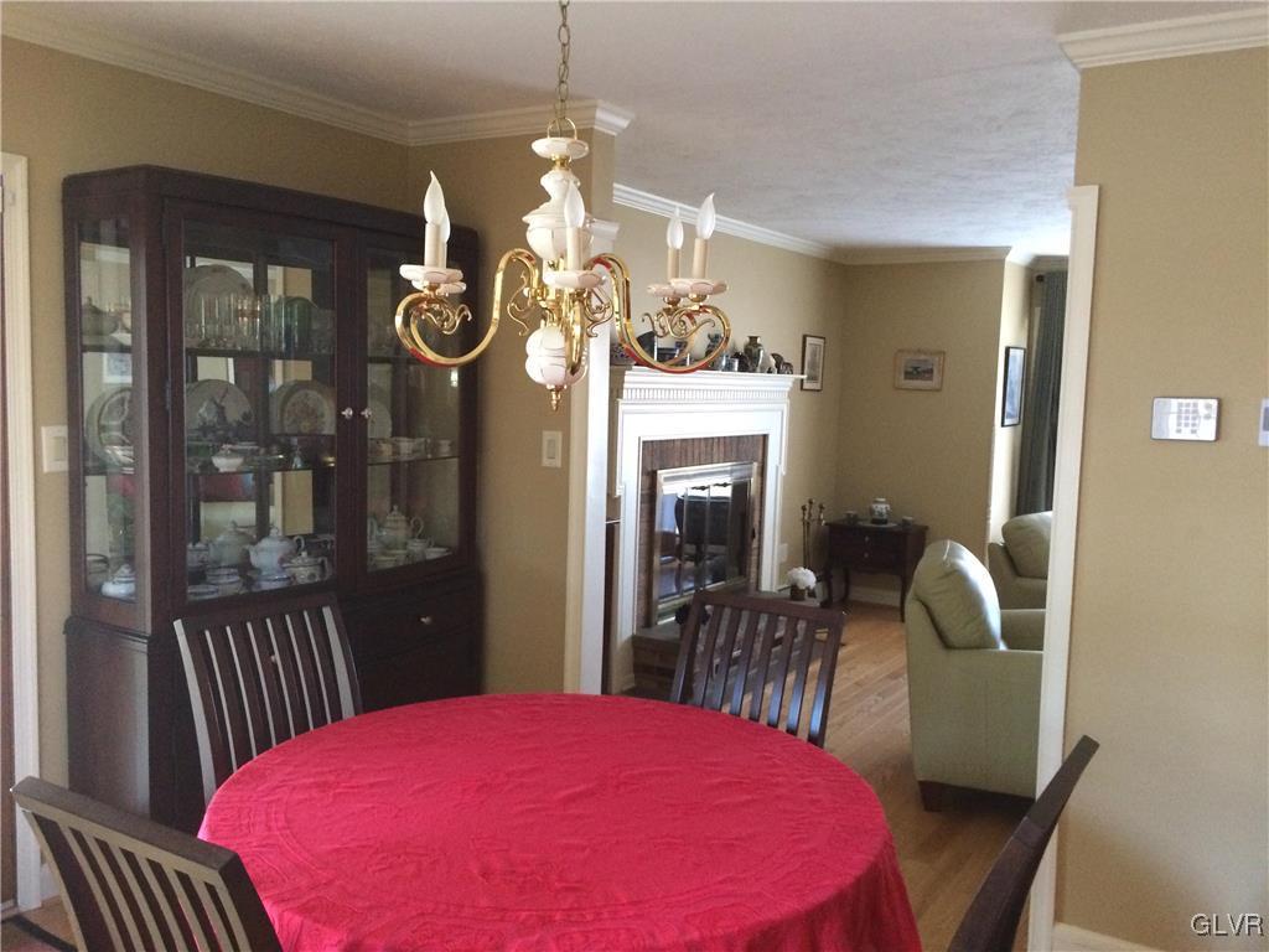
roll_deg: -0.1
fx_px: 1063
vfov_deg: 48.2
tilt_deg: -4.7
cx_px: 634
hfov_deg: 61.7
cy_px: 476
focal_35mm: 29
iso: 320
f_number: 2.2
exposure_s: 1/30
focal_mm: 4.15
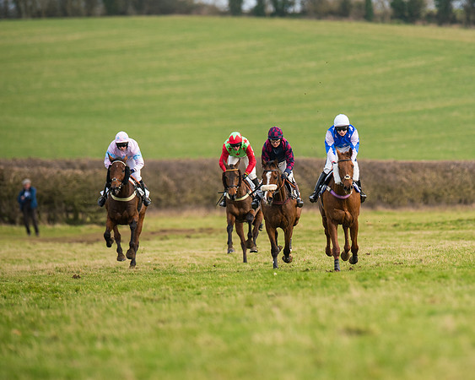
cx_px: 338
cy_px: 197
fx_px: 7736
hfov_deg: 3.5
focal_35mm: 550
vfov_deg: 2.8
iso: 400
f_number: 5.6
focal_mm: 400
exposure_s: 1/1600
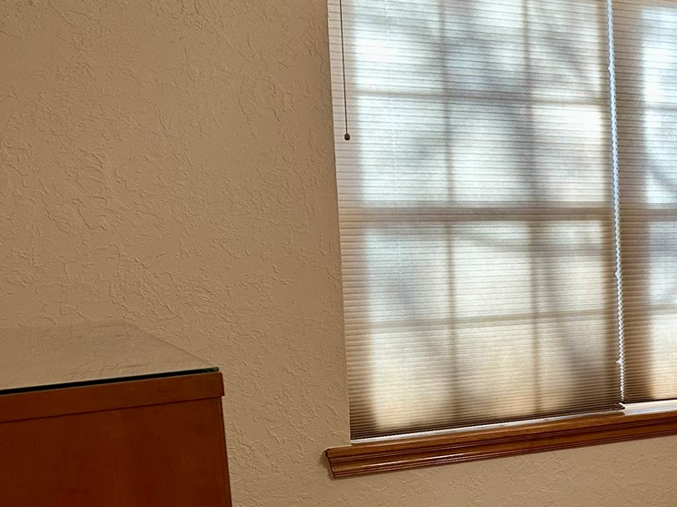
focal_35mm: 62
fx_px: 1212
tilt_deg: -5.9
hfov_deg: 27.5
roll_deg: +0.7
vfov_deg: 23.5
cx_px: 806
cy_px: 337
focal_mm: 6.86
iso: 200
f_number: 1.78
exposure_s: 1/120
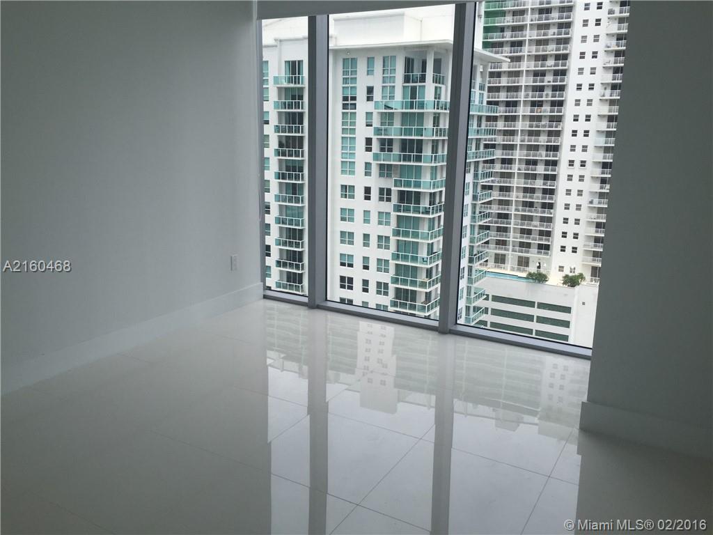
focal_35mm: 29
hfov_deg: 61.7
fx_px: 597
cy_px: 268
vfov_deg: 48.2
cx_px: 356
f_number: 2.2
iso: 32
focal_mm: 4.15
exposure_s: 1/706
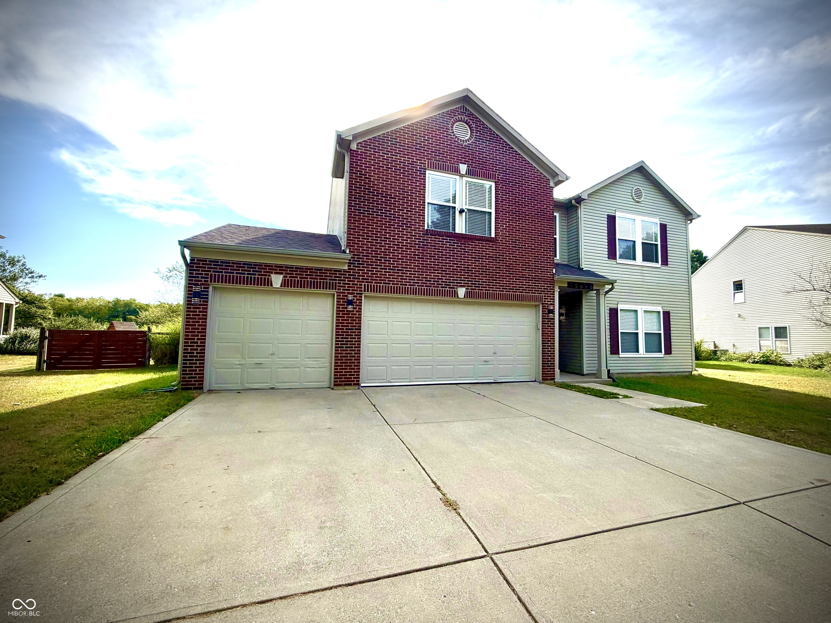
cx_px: 416
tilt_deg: +5.0
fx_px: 336
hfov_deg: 102.1
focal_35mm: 14
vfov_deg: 85.7
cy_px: 312
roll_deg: -0.5
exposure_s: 1/1211
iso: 32
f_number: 2.2
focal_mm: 2.22
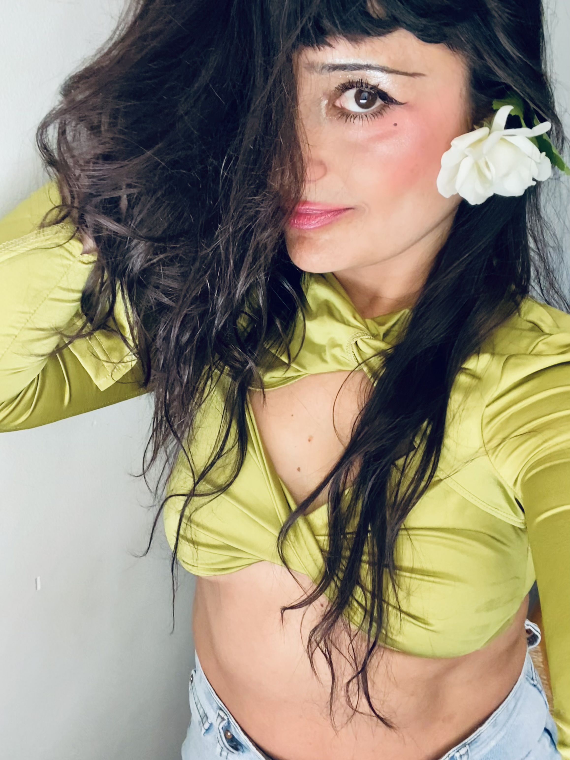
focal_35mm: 30
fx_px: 659
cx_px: 285
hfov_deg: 46.8
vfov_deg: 60.0
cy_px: 380
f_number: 2.2
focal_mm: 2.71
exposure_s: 1/60
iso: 200
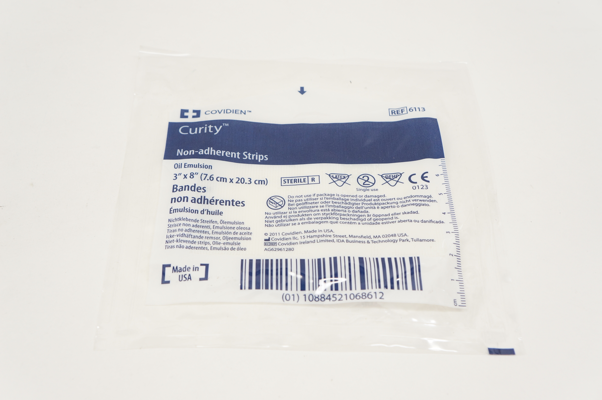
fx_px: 752
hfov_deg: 43.6
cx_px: 301
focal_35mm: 45
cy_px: 200
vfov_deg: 29.8
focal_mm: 30
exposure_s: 1/60
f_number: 6.3
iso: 400
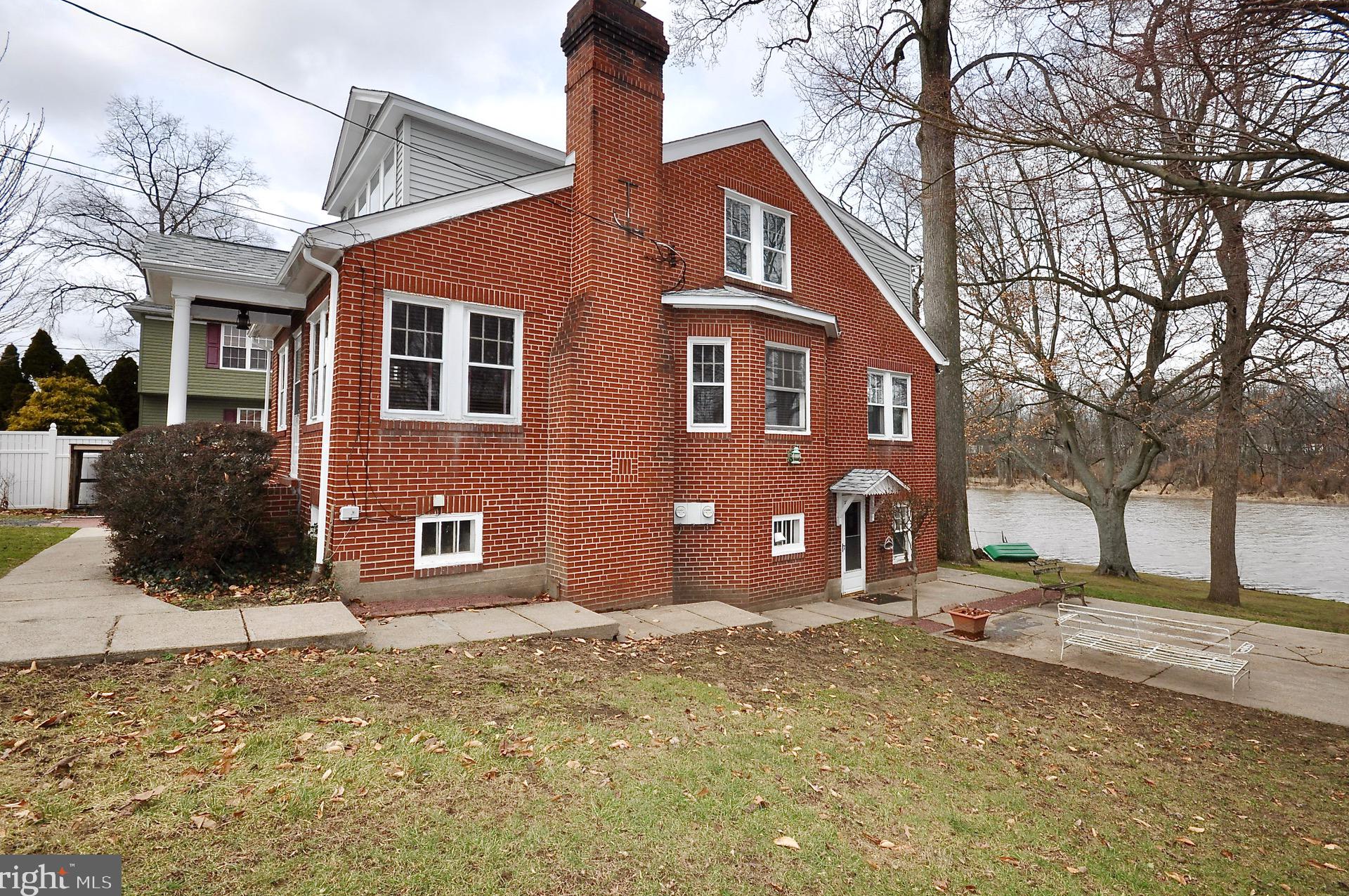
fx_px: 599
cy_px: 427
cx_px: 686
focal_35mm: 16
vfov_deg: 73.6
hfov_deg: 96.8
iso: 320
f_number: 11
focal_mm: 10
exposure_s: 1/200
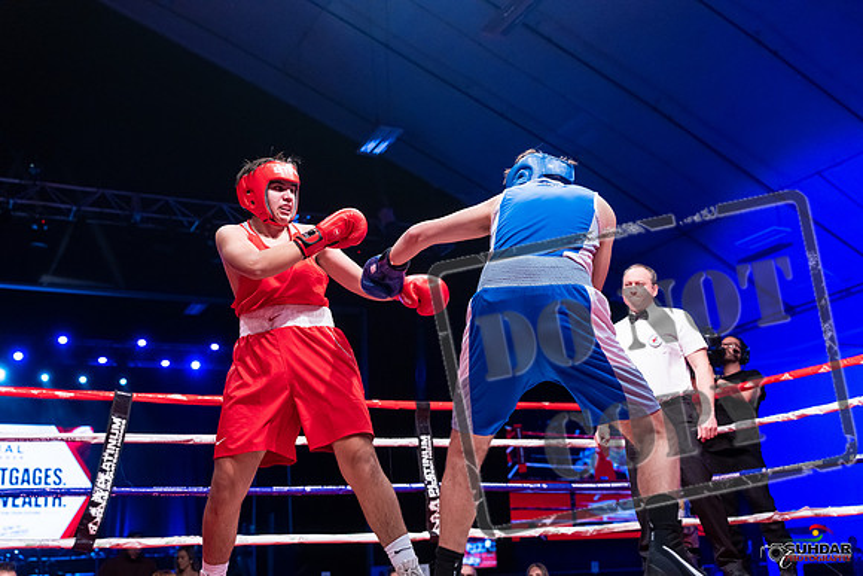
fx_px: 1007
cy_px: 288
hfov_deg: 46.4
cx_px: 432
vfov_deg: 31.9
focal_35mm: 42
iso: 3200
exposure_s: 1/800
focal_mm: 42
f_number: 2.8
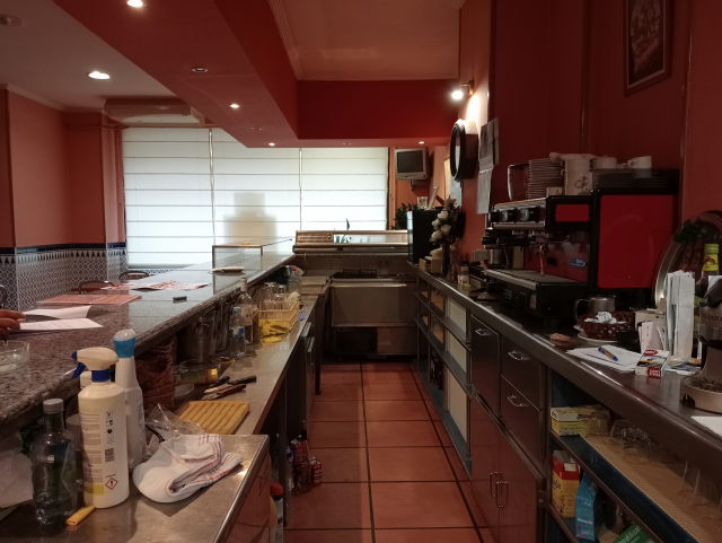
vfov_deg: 49.8
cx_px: 361
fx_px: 584
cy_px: 272
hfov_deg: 63.4
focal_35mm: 28
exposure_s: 1/33.3
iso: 1010
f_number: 1.8
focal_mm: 4.04
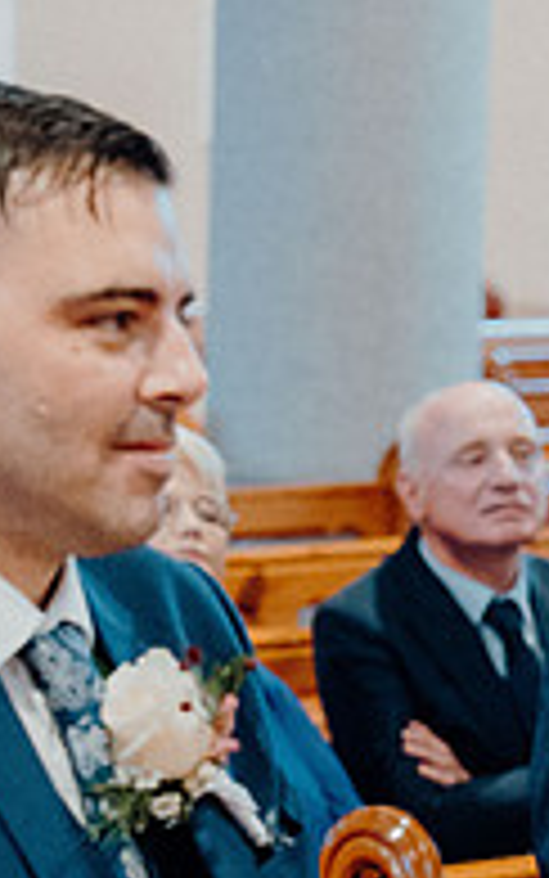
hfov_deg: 6.6
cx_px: 846
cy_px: 790
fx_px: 4713
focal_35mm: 197
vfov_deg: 10.6
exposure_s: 1/160
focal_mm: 65
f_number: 3.5
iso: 4000
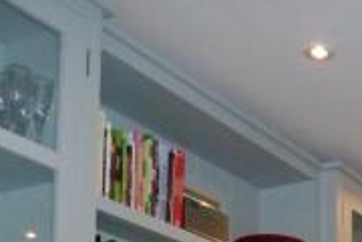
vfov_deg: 14.7
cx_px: 464
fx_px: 845
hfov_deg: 21.9
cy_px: 400
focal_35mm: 84
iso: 200
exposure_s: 1/30
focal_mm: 4.1
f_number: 3.3
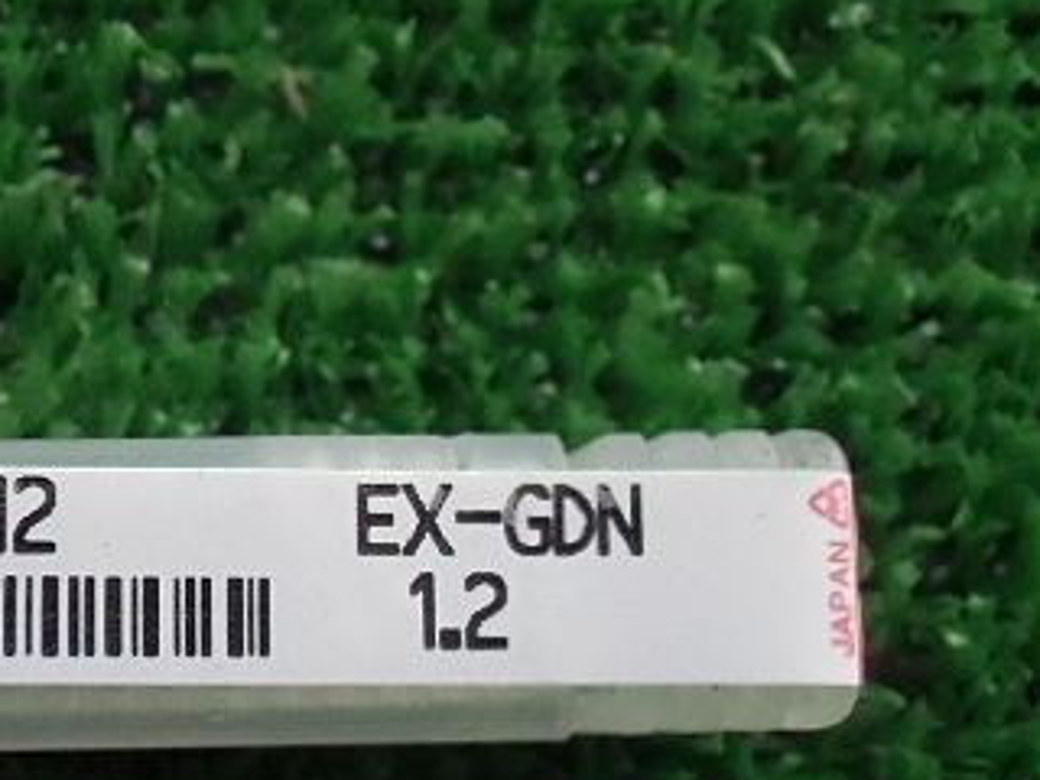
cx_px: 146
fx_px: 1803
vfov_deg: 24.2
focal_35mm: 60
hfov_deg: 31.0
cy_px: 566
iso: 800
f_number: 3.5
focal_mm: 5.36
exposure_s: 1/100
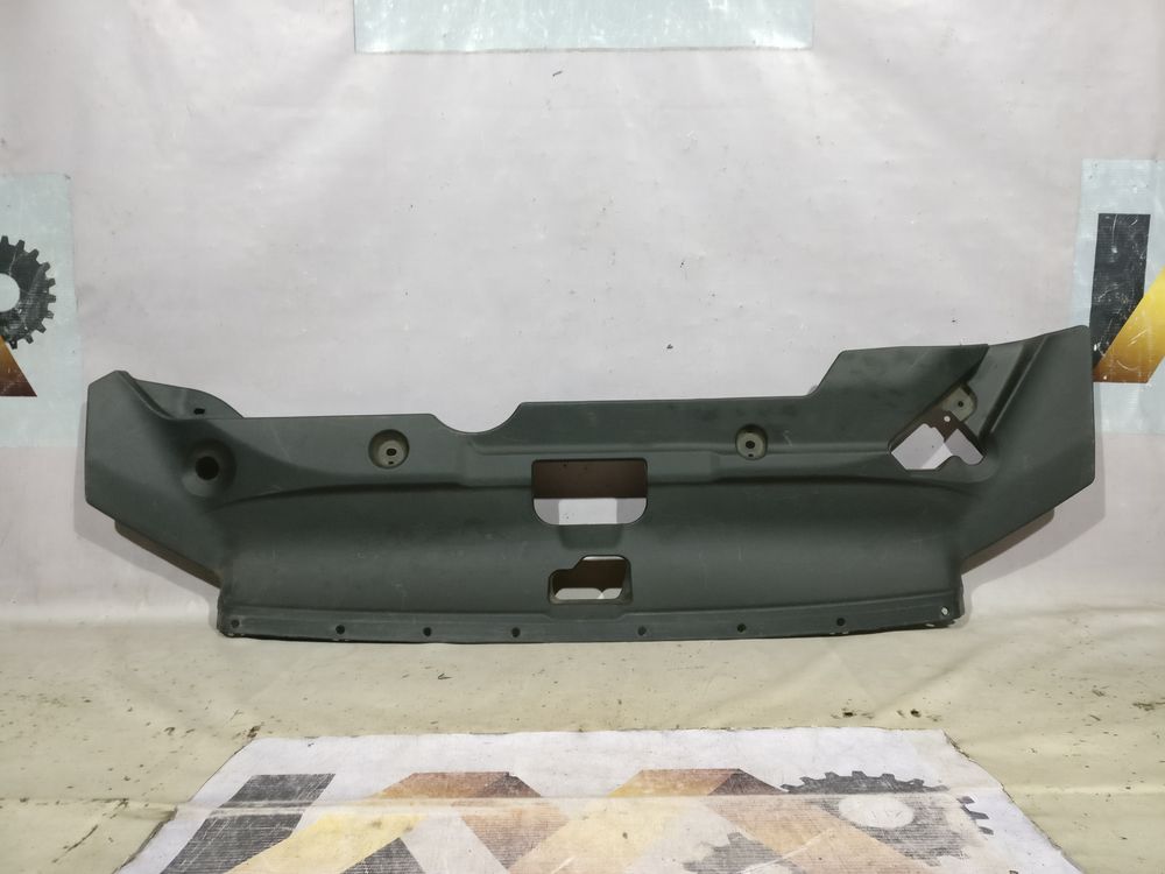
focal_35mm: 28
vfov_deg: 49.7
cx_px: 582
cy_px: 437
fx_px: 942
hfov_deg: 63.4
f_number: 2
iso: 400
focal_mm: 4.26
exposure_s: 1/20
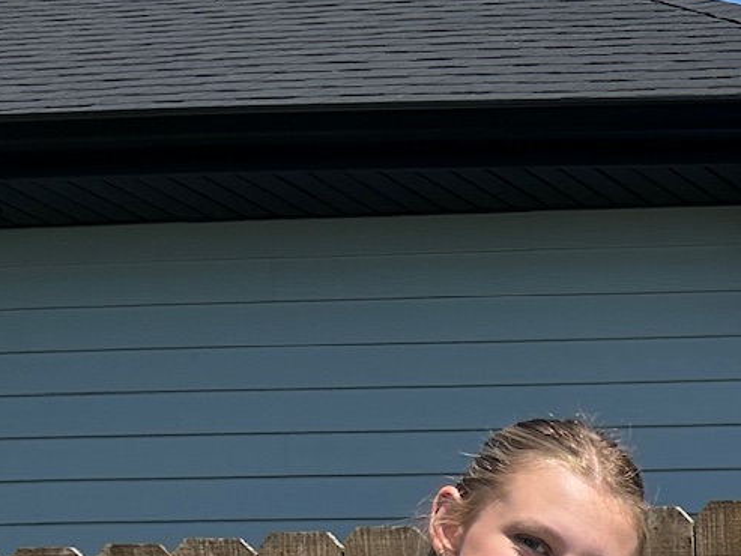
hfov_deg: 14.7
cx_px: 1511
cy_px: 1065
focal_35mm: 108
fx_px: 2312
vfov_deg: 12.3
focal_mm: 5.7
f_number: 1.5
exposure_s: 1/6211
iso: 50
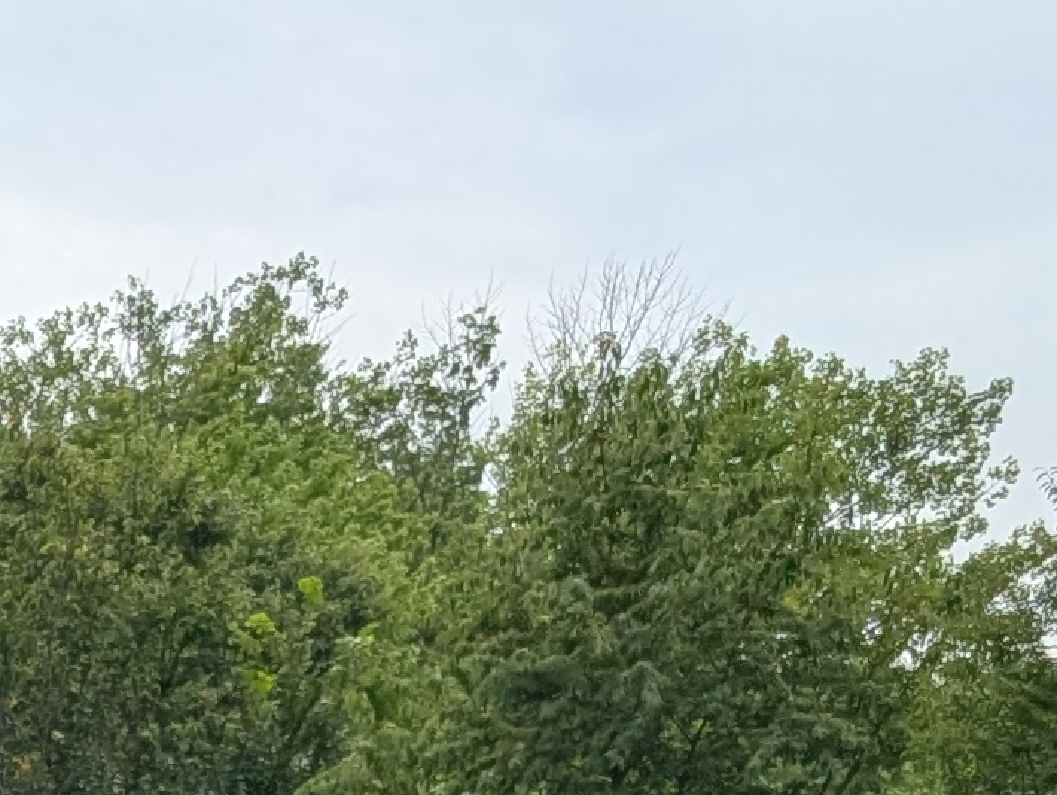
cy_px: 2215
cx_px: -1952
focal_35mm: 138
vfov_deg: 9.1
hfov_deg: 10.7
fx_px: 4218
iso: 21
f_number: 1.68
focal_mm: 6.9
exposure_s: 1/242
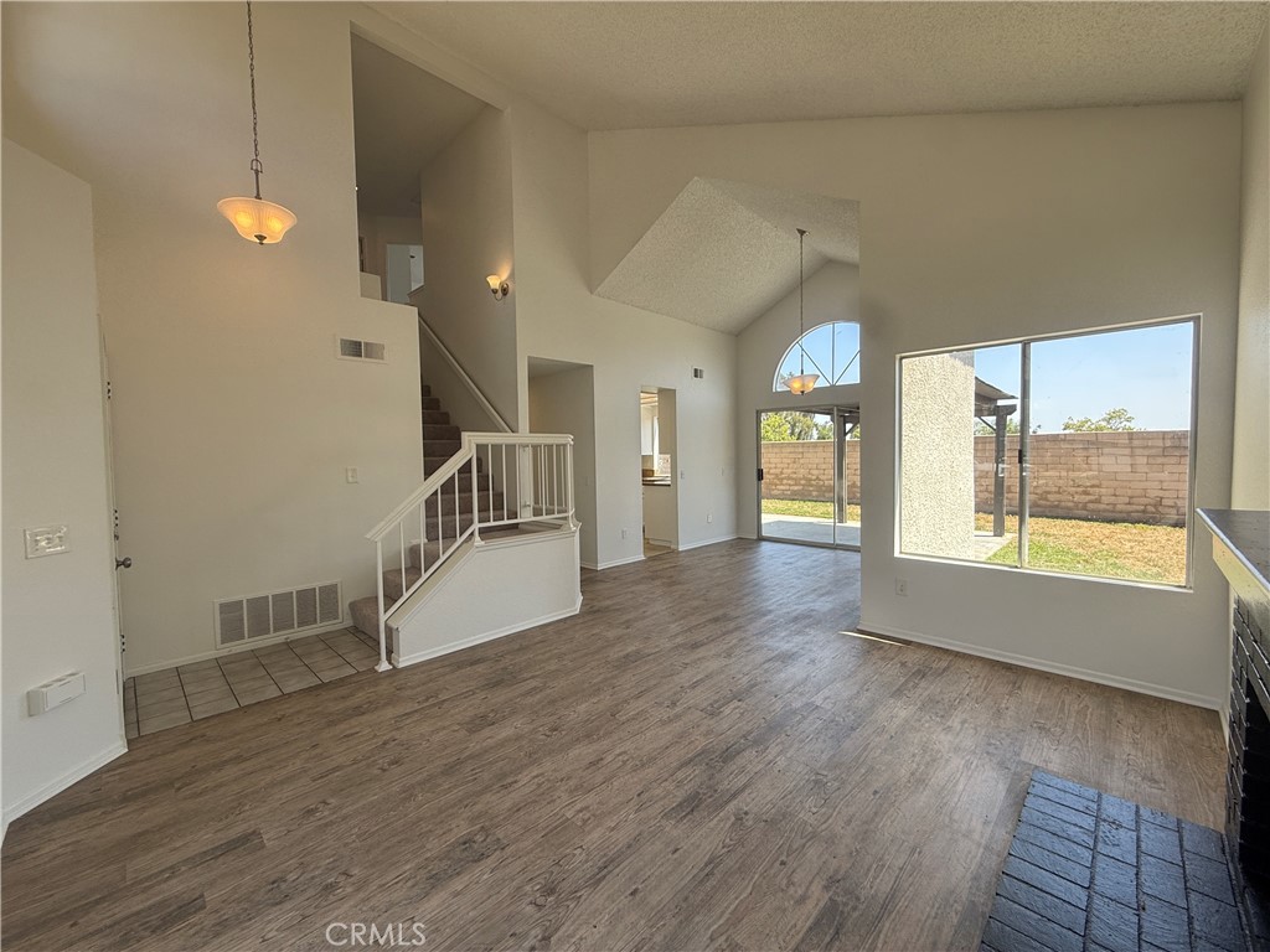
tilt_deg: -2.1
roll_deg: +0.8
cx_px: 635
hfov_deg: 102.1
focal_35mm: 14
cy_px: 476
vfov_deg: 85.7
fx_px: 514
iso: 64
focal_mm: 2.22
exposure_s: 1/383
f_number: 2.2
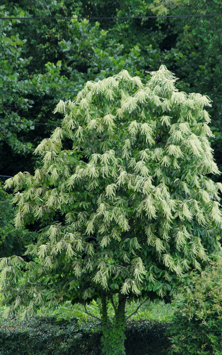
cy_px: 189
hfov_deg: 4.0
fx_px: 3172
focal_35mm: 328
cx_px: 113
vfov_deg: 6.4
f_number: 7.1
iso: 400
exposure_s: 1/180
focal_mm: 185
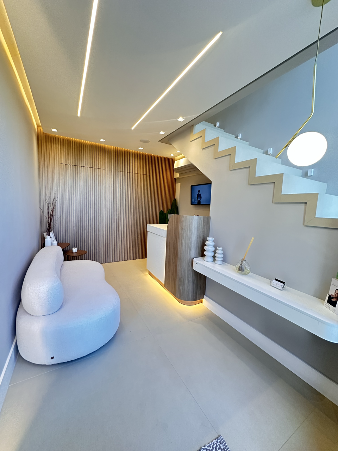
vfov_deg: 102.1
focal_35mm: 14
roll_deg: -2.3
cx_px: 169
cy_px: 226
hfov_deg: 85.7
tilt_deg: -5.3
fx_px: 182
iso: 320
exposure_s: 1/120
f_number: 2.2
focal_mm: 2.22
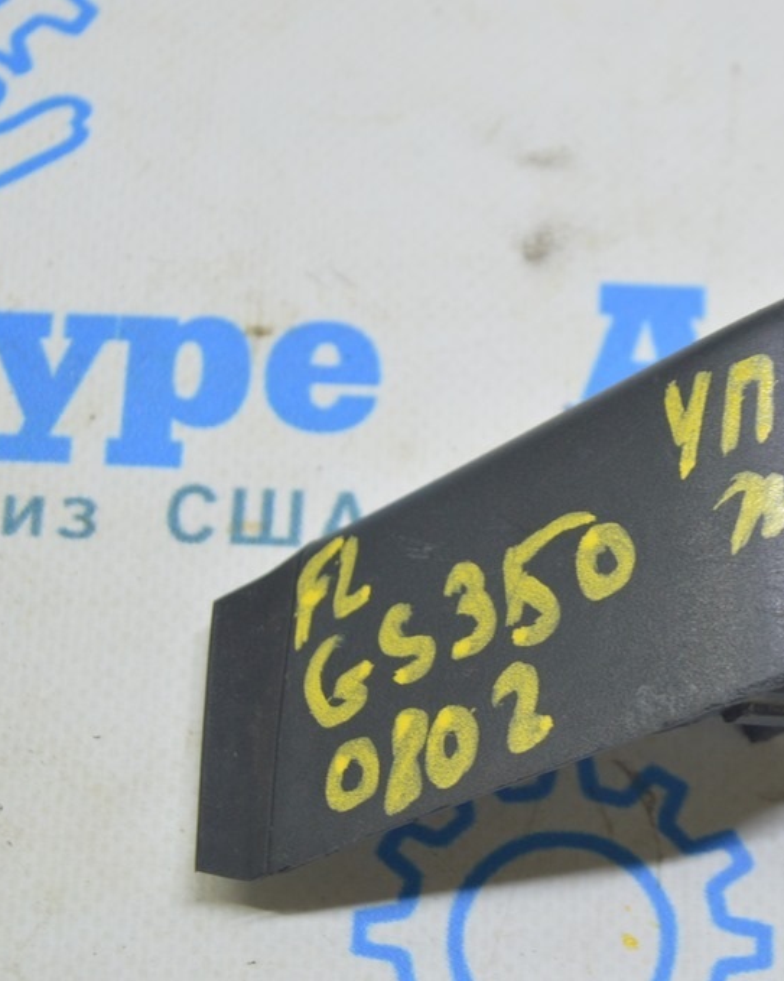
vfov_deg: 16.5
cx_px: 563
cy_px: 490
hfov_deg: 13.2
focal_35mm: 117
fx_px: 3386
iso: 400
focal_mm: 55
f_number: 5.6
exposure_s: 1/20
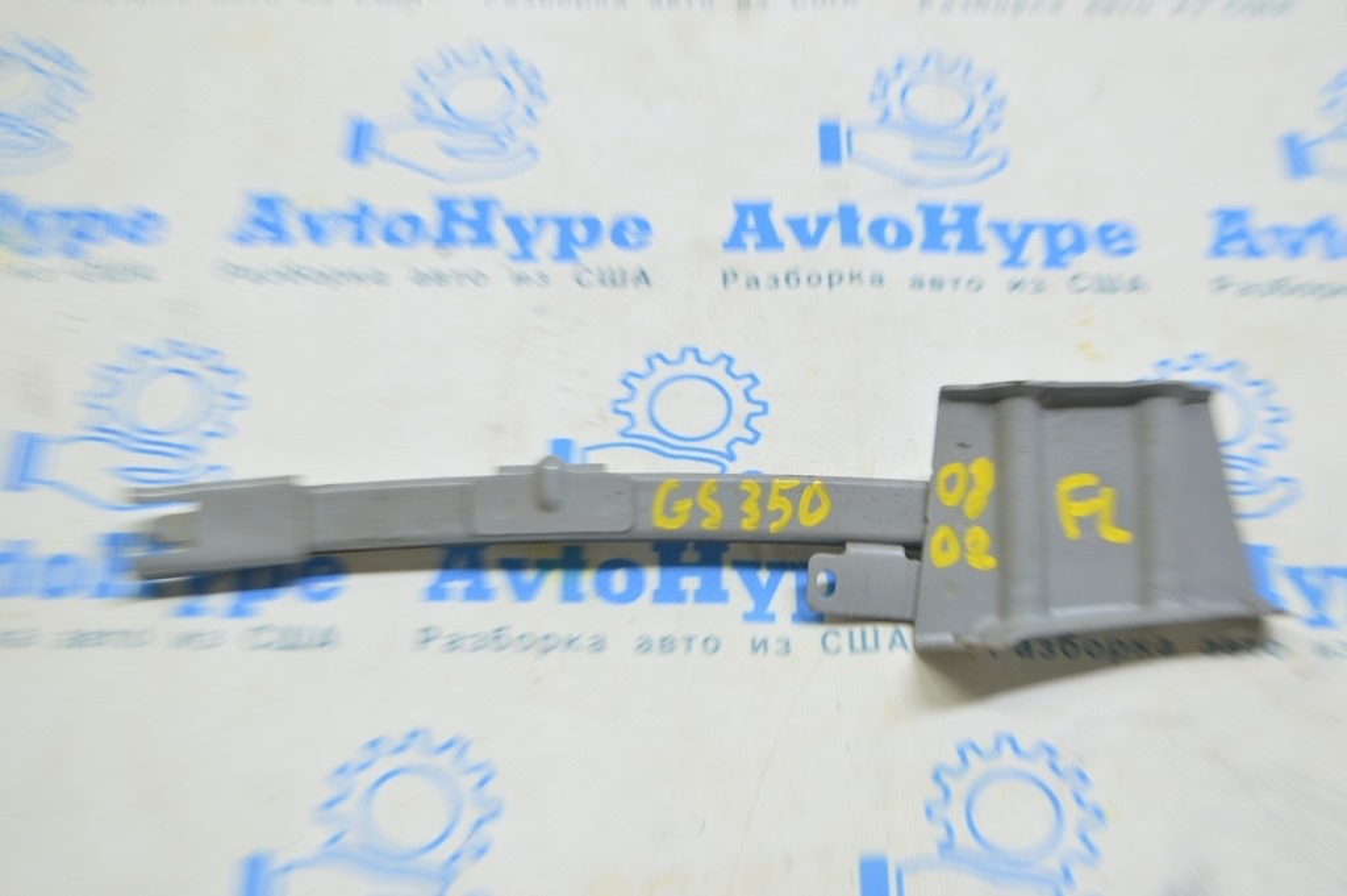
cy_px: 448
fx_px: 1795
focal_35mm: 48
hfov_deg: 41.1
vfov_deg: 28.0
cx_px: 674
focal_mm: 32
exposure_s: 1/20
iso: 400
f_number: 5.6
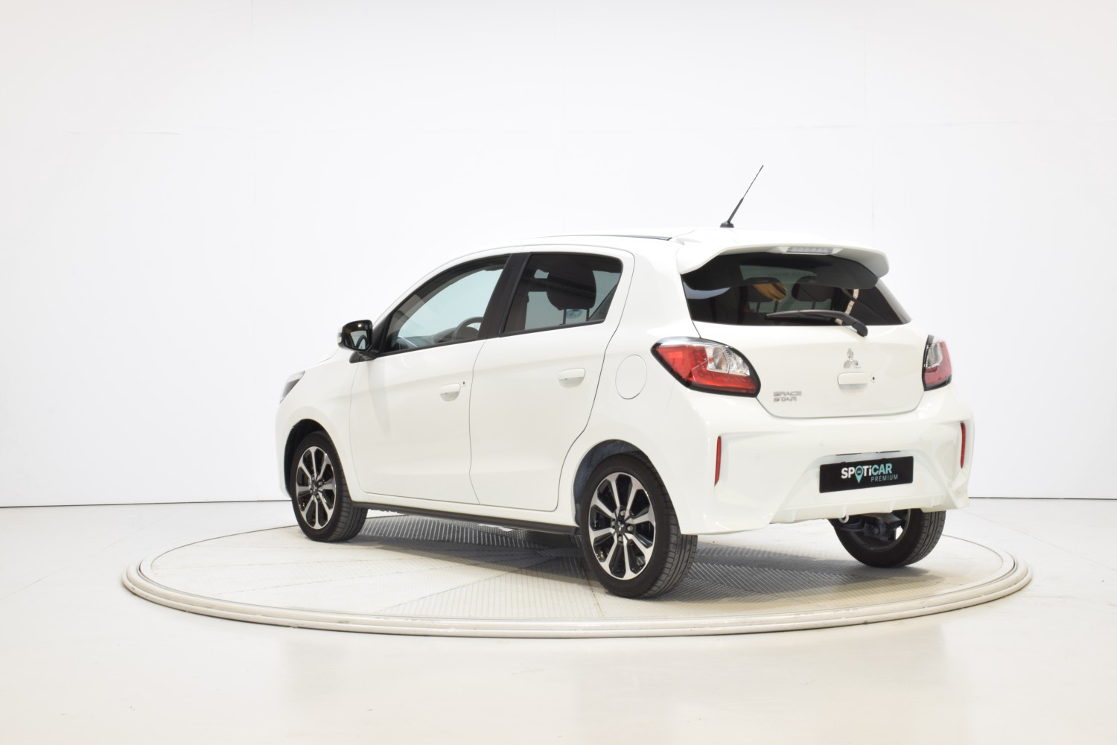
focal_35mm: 54
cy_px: 372
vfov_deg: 25.1
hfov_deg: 36.9
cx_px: 558
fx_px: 1675
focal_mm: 36
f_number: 22
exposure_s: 1.3
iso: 100
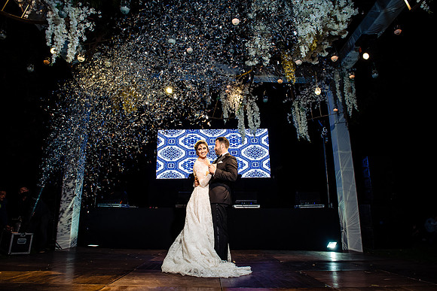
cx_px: 218
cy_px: 146
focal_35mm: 24
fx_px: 291
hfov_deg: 73.7
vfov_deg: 53.2
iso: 1600
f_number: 8
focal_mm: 24
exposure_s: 1/160
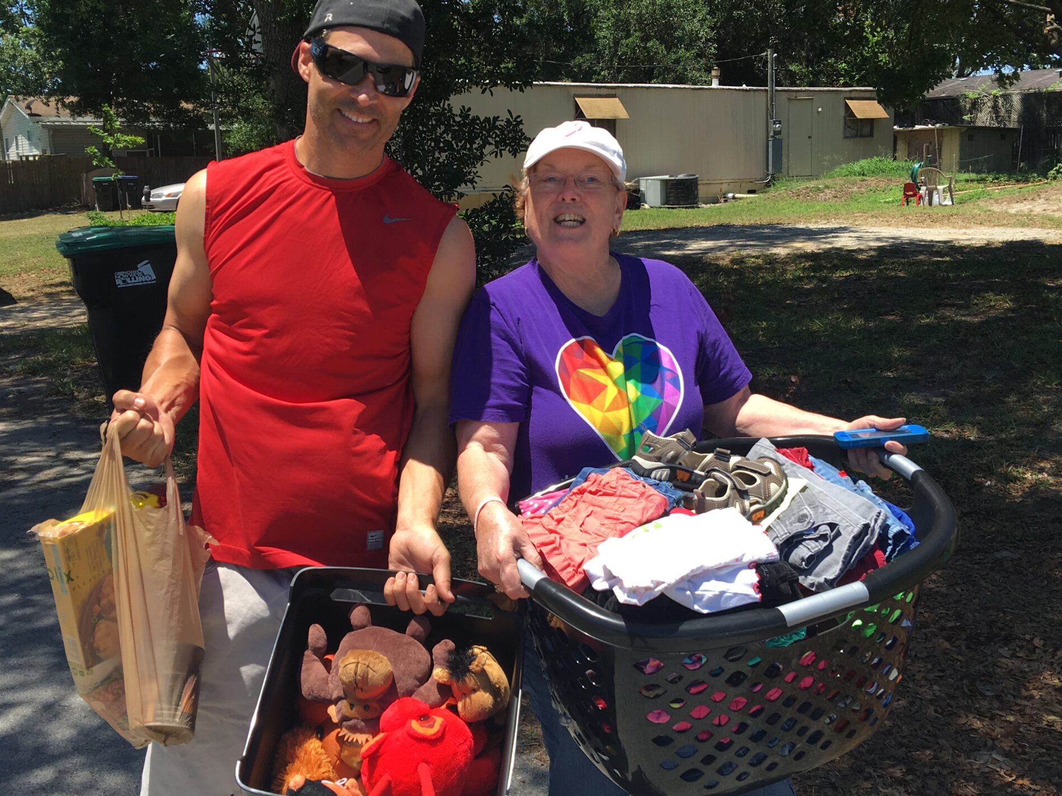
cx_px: 528
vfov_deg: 36.8
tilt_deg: -9.1
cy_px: 385
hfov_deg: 47.9
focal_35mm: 39
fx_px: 1196
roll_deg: +1.9
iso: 25
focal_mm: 4.15
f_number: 2.2
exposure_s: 1/927
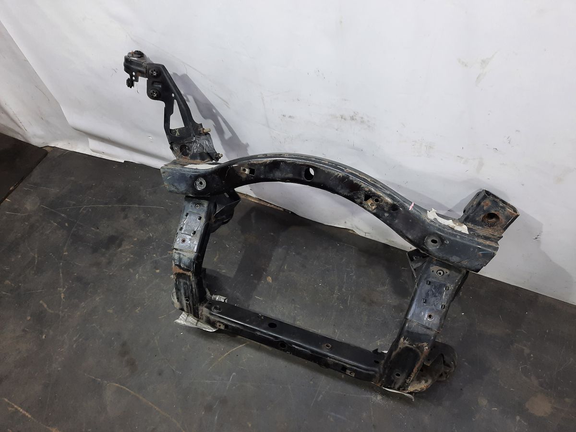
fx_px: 416
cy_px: 216
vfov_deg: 54.9
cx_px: 288
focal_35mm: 25
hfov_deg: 69.4
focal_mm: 4.6
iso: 125
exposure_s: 1/50
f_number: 2
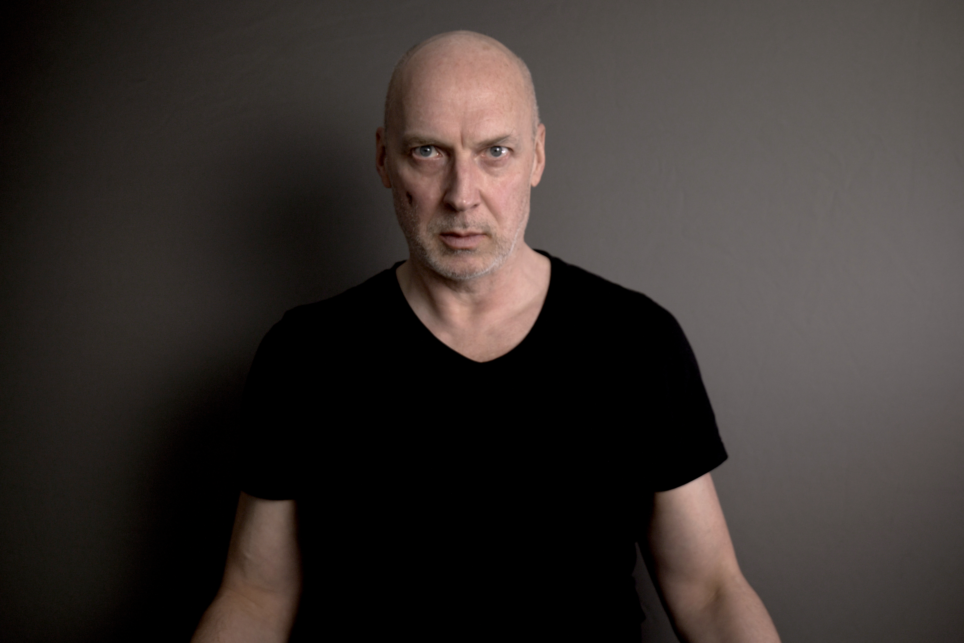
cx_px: 482
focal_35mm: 44
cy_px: 322
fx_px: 1178
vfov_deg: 30.5
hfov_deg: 44.5
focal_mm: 44
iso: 640
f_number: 4.9
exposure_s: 1/250
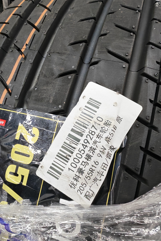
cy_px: 120
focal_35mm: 25
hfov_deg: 51.2
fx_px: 168
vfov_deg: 71.5
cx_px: 89
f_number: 2
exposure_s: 1/33
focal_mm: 1.82
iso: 200
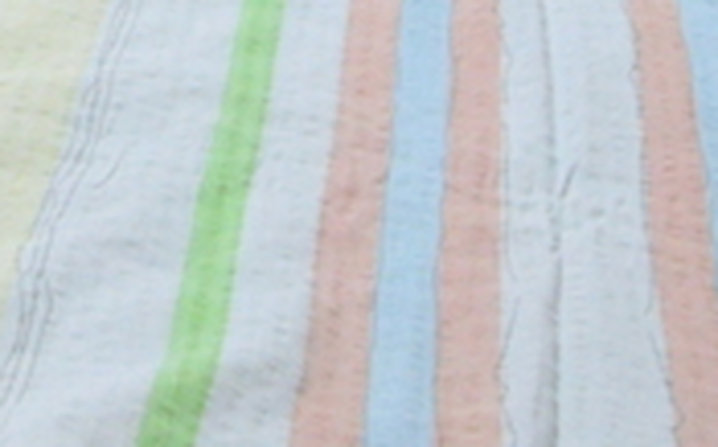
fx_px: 2053
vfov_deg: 10.2
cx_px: -361
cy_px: -755
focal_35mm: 105
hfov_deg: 17.8
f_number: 10
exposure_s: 1/13
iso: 3200
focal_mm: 10
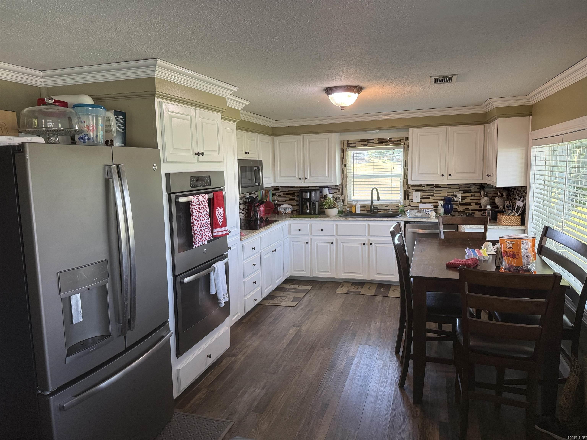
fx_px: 407
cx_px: 294
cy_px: 220
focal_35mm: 24
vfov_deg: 56.8
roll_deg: +1.5
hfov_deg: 71.6
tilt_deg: -7.7
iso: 200
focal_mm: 6.76
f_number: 1.78
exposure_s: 1/120
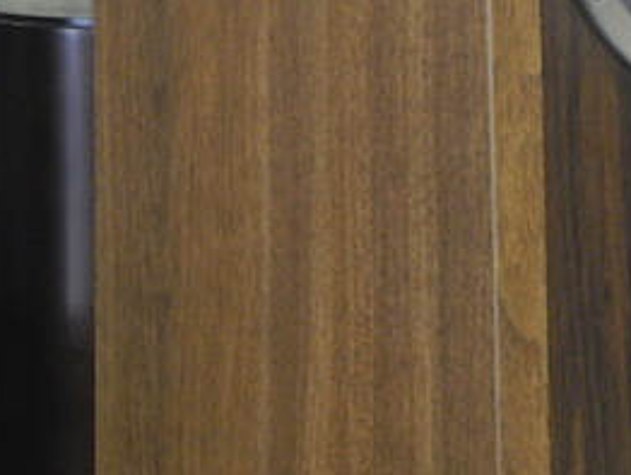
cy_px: 75
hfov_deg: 6.3
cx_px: 1009
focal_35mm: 311
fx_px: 5674
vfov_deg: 4.8
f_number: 4
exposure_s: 1/11.8
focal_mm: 18.1
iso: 400
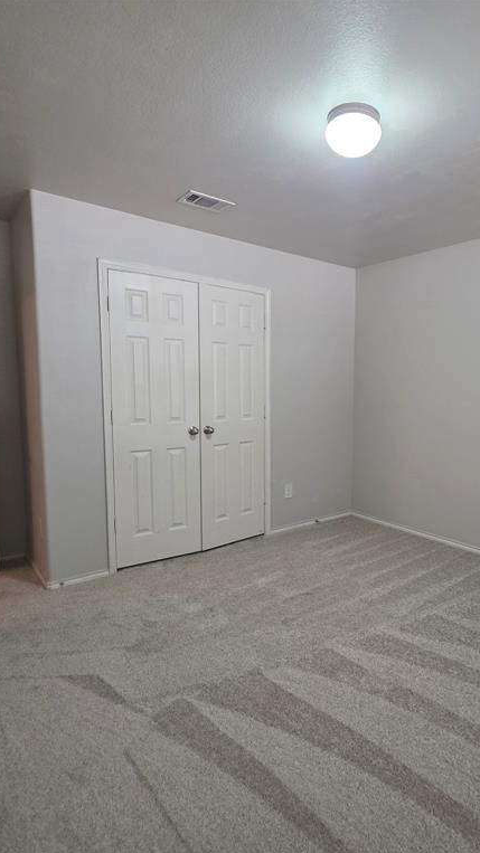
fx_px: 430
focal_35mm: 19
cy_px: 426
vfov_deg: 89.6
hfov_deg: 56.8
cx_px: 328
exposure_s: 1/60
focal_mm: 2.2
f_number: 1.9
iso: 200
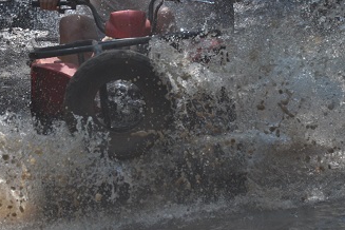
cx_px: 126
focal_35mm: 289
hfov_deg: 7.1
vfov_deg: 4.8
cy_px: 91
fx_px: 2769
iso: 640
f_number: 5.6
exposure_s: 1/1000
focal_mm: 105
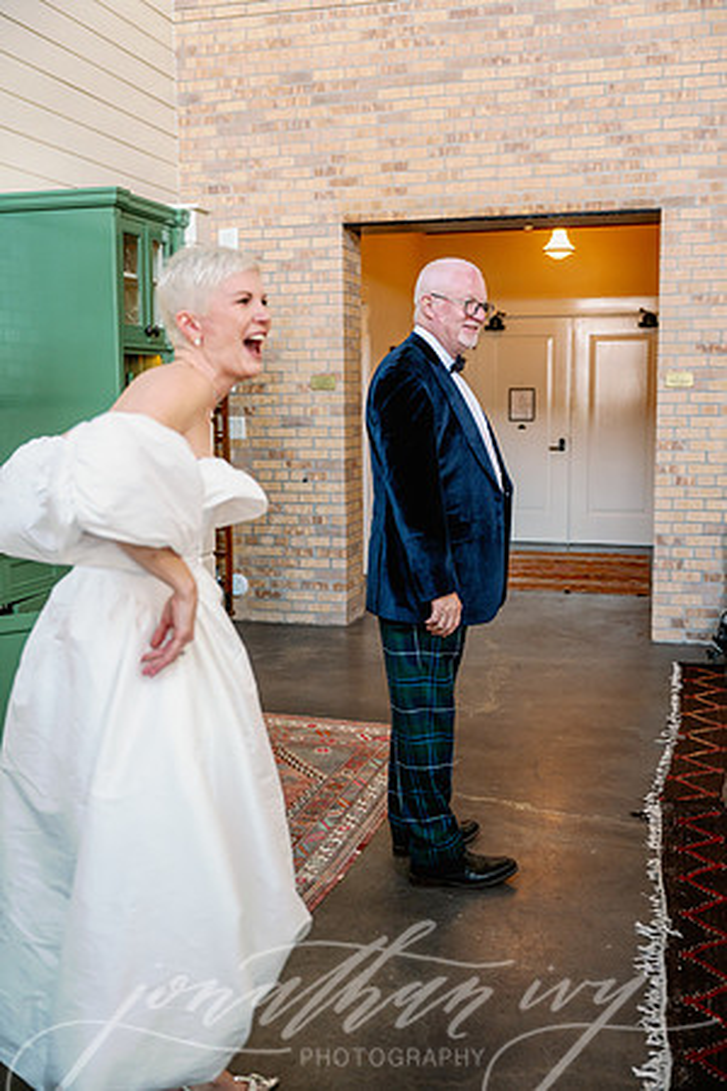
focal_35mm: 38
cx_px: 364
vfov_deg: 50.7
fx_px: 1151
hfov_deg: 35.1
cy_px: 546
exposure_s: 1/250
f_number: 2.8
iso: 1000
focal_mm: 38
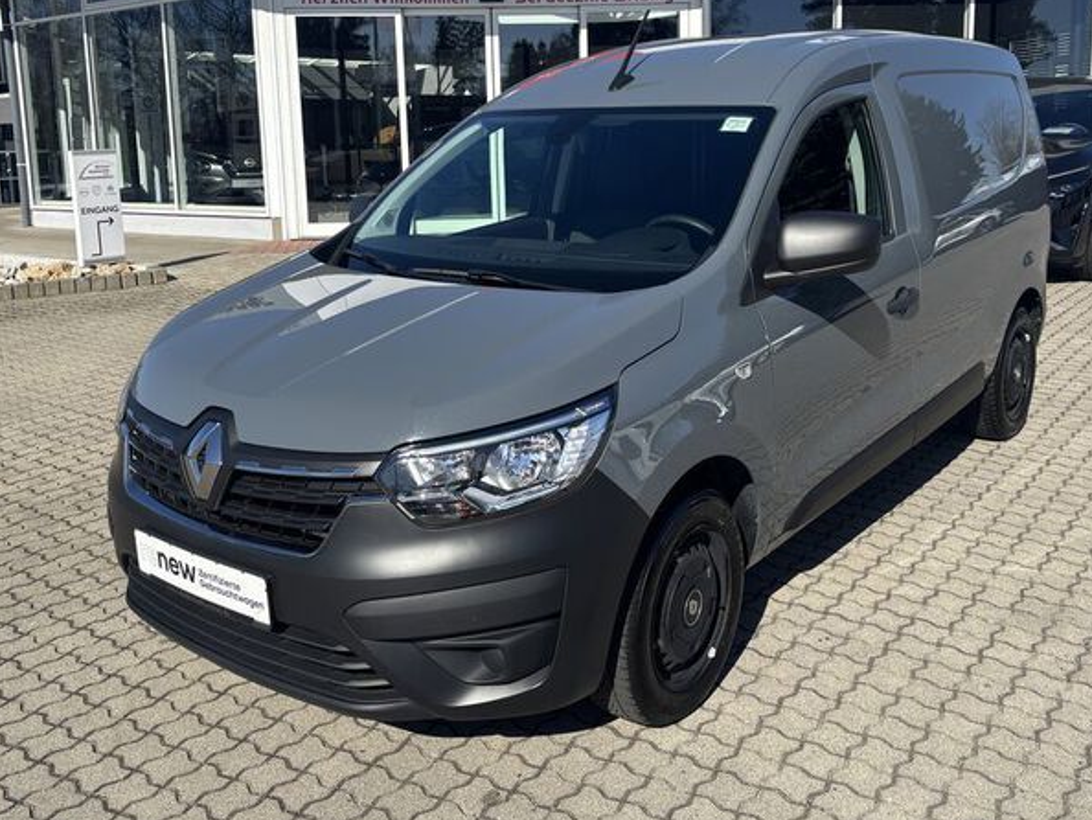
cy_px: 305
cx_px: 540
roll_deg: +1.5
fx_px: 1105
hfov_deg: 52.6
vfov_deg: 40.4
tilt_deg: -9.0
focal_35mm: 35
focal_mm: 5.96
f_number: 1.6
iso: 50
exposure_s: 1/3311
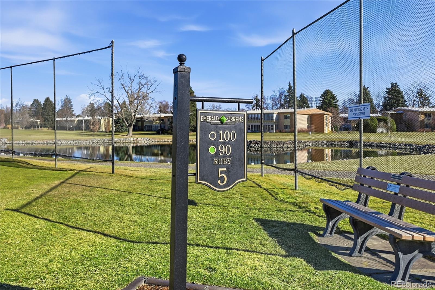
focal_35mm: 30
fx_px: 363
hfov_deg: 61.9
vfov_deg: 43.6
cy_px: 145
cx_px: 218
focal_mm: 30
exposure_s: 1/2000
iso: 400
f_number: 8
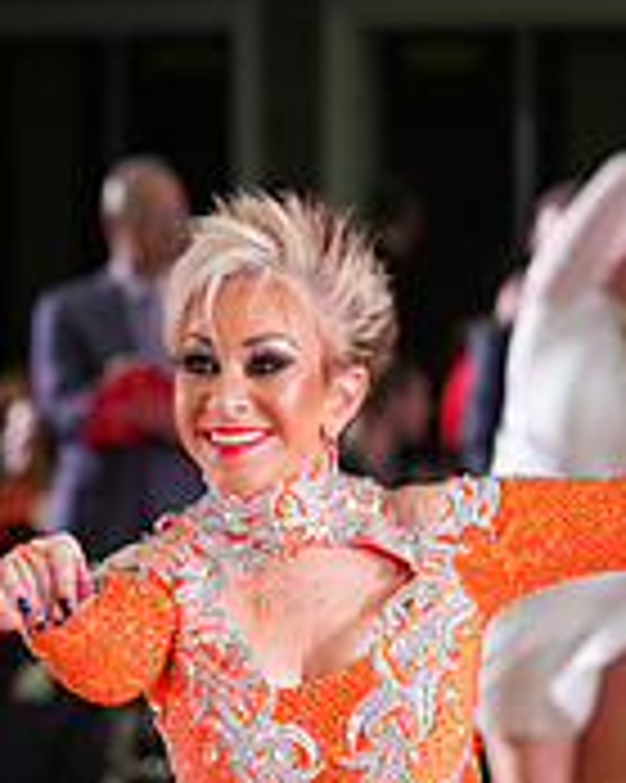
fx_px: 12146
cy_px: 1184
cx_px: -70
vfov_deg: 3.7
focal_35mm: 524
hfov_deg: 2.9
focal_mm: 167
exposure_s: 1/200
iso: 2500
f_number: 5.6
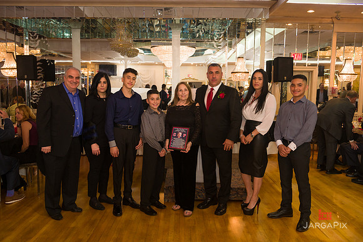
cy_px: 121
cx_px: 182
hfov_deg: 63.6
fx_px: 292
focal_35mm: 29
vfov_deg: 45.0
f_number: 4
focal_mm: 29
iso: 1000
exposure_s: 1/125
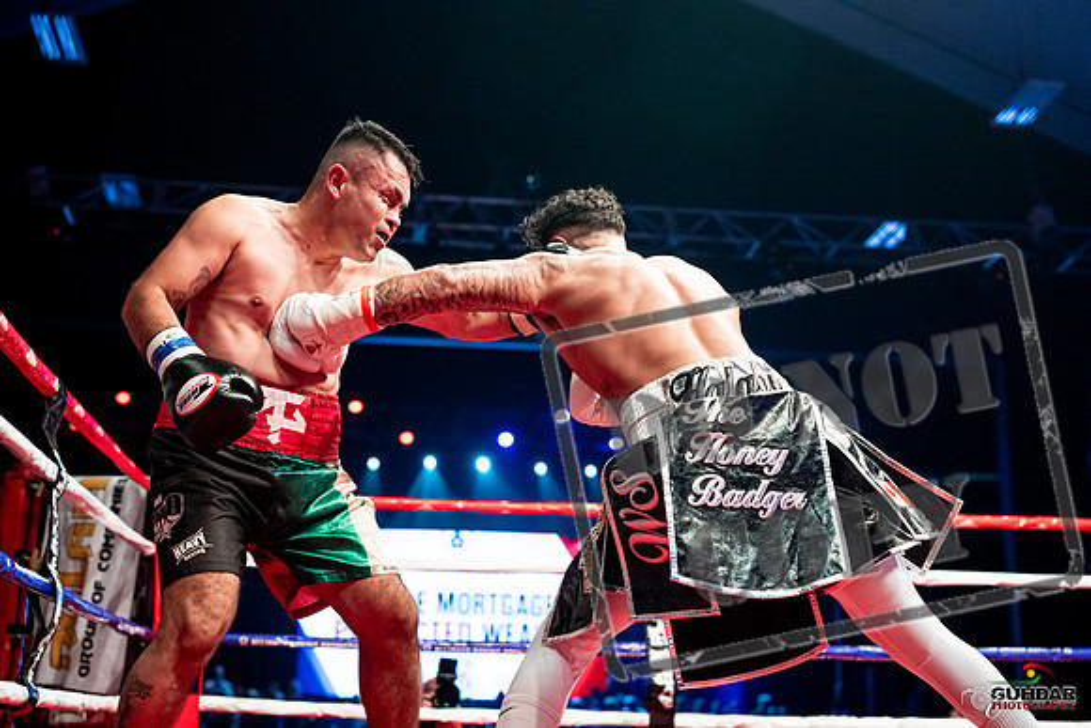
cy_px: 364
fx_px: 1516
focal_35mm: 50
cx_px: 546
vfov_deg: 27.0
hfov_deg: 39.6
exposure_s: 1/1000
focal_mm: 50
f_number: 2.8
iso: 4000
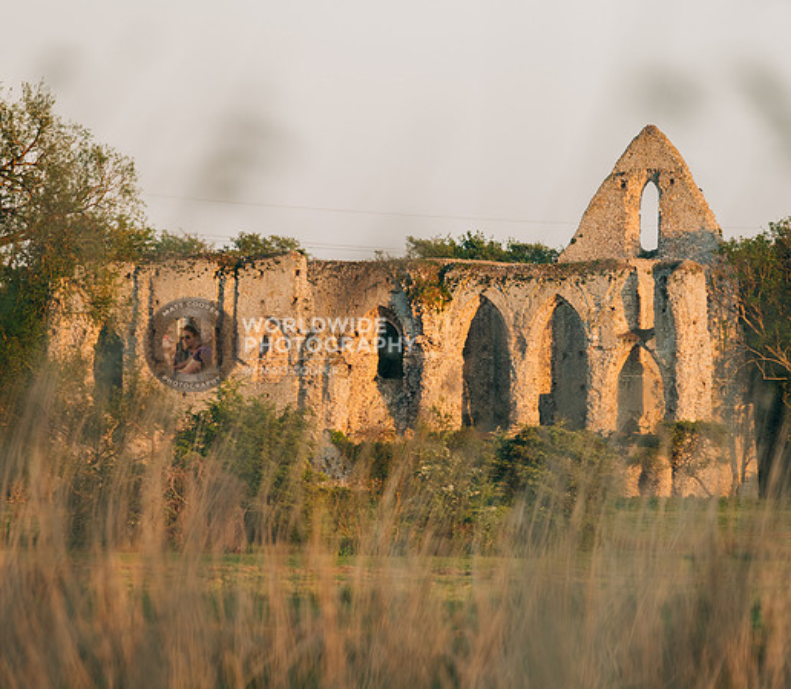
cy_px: 319
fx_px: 9366
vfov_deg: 4.2
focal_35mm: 386
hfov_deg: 4.8
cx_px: 488
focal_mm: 300
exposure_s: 1/250
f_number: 8
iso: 400
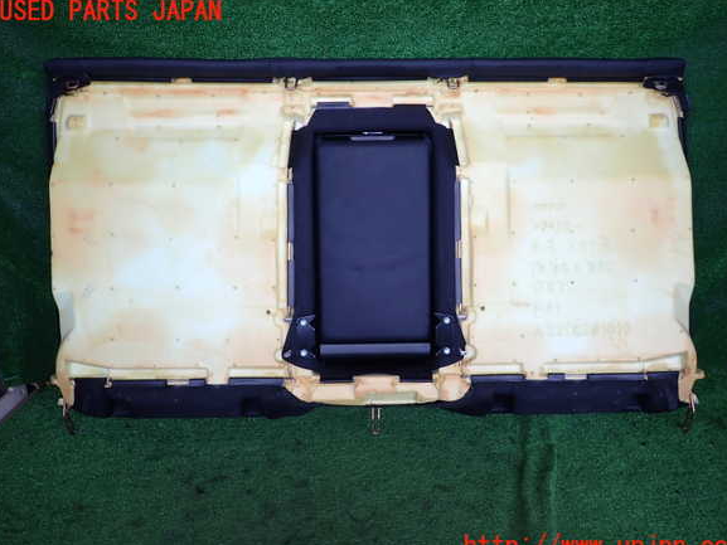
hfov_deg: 67.3
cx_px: 370
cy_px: 279
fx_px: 546
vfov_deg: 53.1
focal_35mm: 26
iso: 160
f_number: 2
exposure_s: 1/125
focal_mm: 4.5
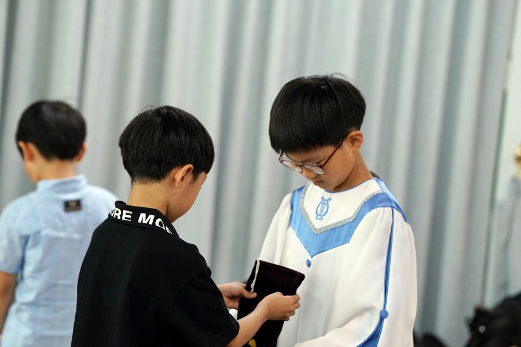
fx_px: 2214
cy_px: 174
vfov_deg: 9.0
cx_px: 260
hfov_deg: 13.4
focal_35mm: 153
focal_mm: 153
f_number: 4
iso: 1250
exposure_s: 1/160
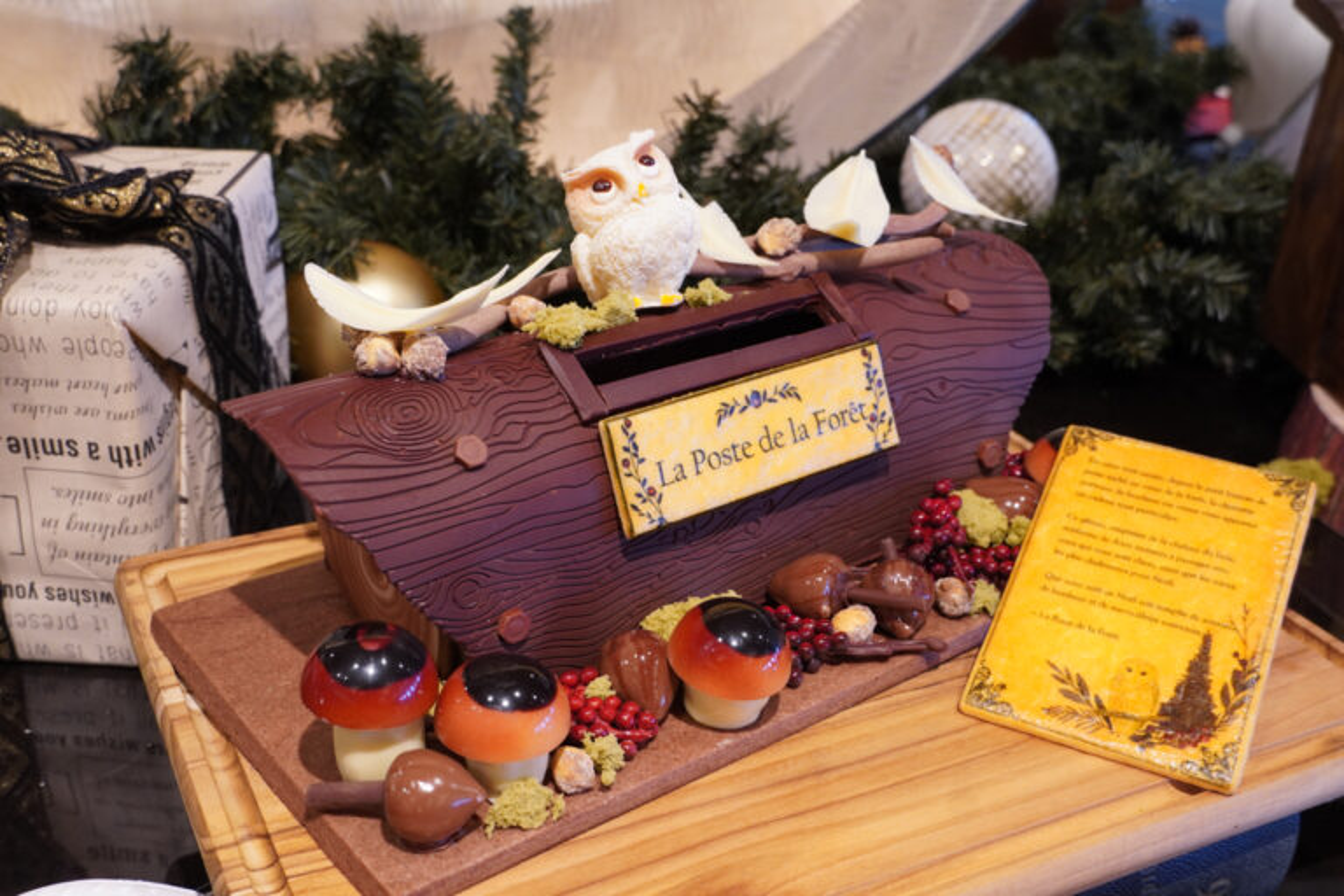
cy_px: 448
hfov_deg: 46.4
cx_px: 672
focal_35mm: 42
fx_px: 1568
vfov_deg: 31.9
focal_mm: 28
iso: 1000
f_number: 6.3
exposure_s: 1/25
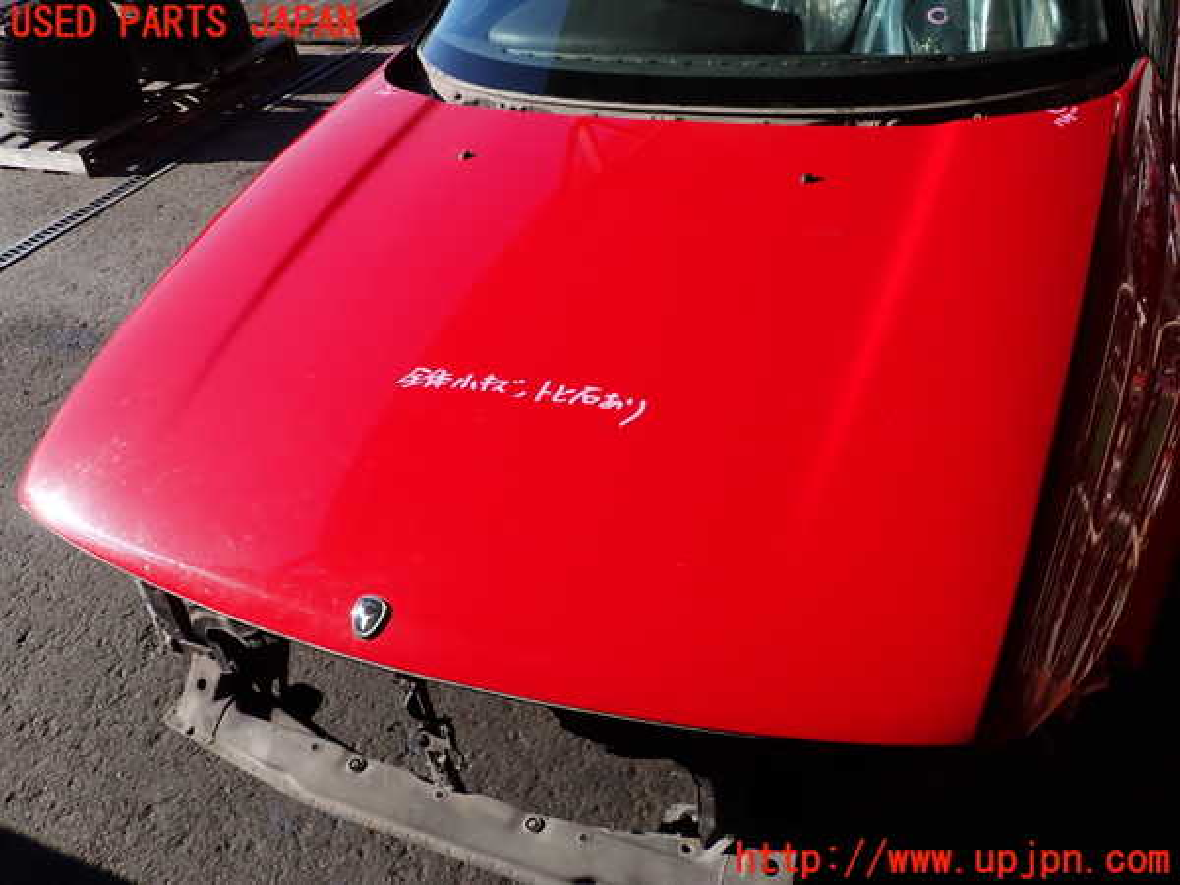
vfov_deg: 46.8
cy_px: 442
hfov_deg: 60.0
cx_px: 590
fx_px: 1023
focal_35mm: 30
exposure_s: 1/800
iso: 100
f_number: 3.2
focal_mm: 5.4
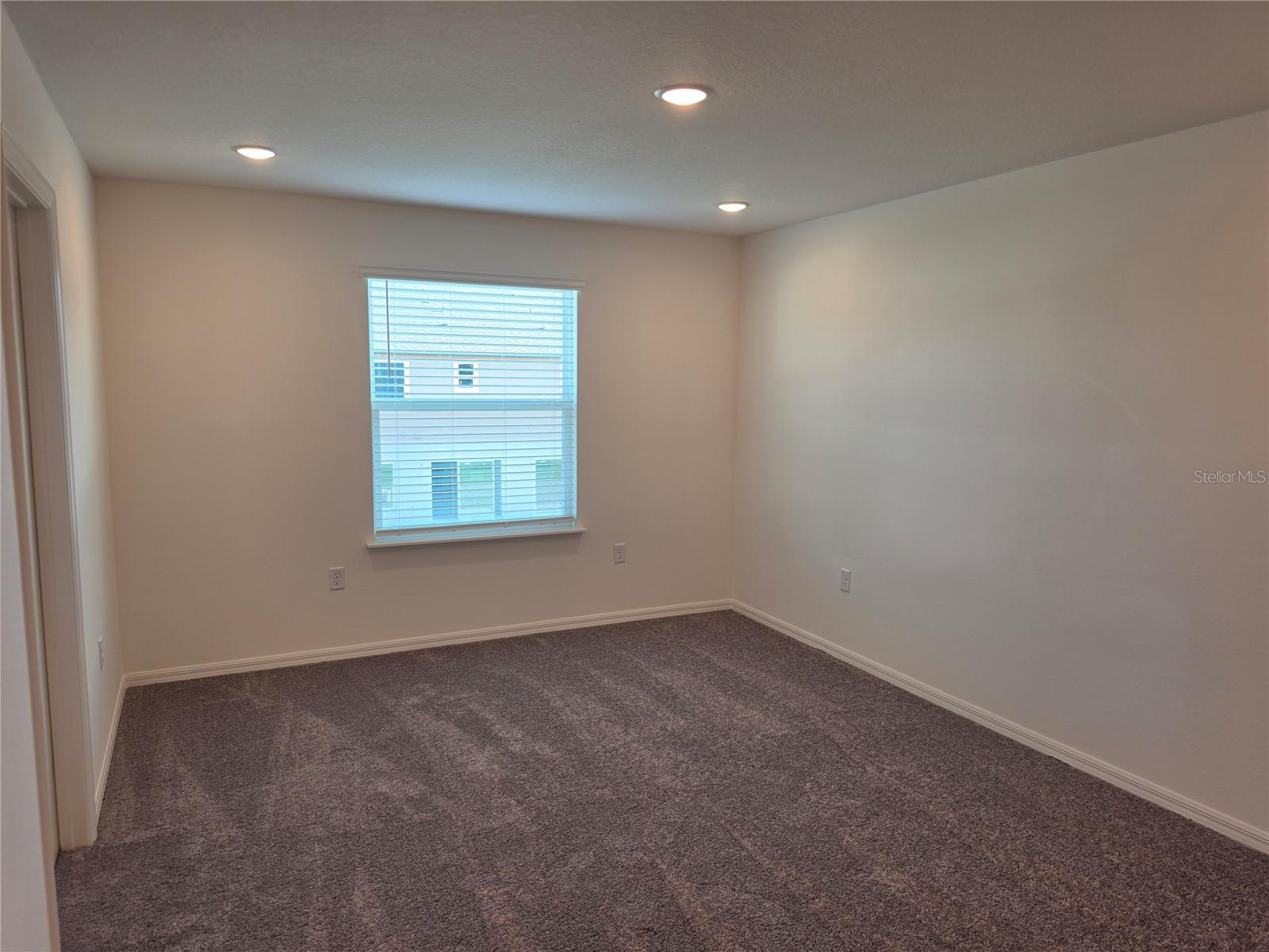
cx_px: 634
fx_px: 843
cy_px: 476
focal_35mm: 23
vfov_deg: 58.9
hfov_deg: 73.9
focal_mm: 6.5
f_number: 1.4
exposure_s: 1/120
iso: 20
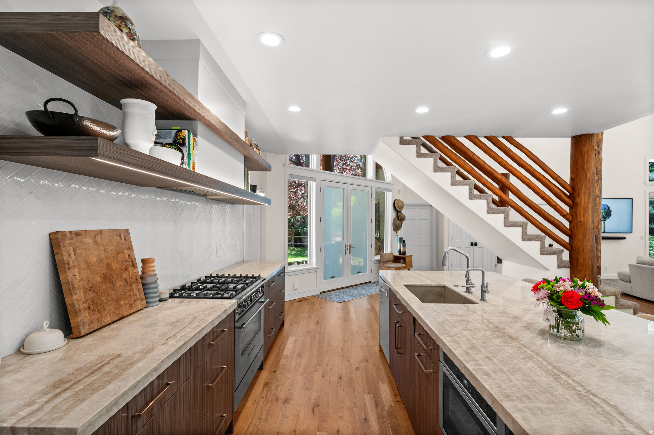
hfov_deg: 95.0
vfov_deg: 72.0
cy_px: 218
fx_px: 300
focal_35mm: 16
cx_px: 327
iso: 500
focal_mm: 16.5
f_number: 7.1
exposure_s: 1/15
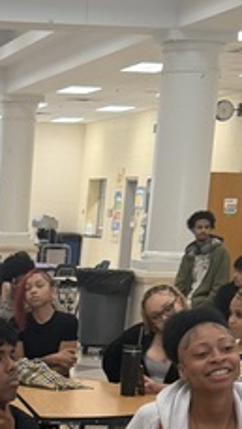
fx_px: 1333
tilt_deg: -14.0
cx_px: -154
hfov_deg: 10.0
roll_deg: -1.8
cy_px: 545
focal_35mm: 117
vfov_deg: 17.3
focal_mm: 6.76
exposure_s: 1/120
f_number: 1.78
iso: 200
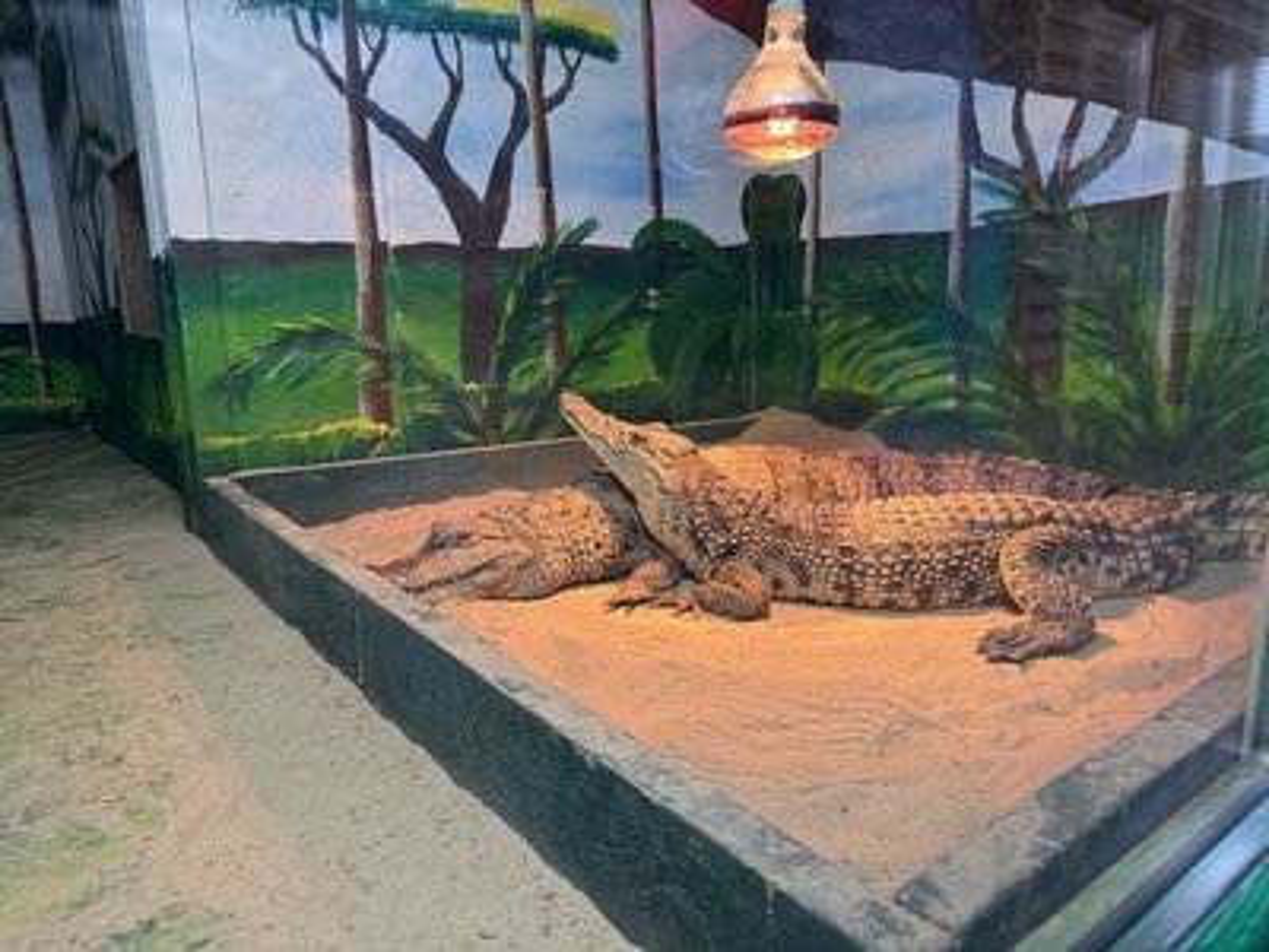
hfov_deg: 71.6
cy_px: 476
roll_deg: +1.5
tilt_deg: -11.9
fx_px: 880
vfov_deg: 56.8
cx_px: 634
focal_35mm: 24
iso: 200
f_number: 1.78
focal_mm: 6.76
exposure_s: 1/101
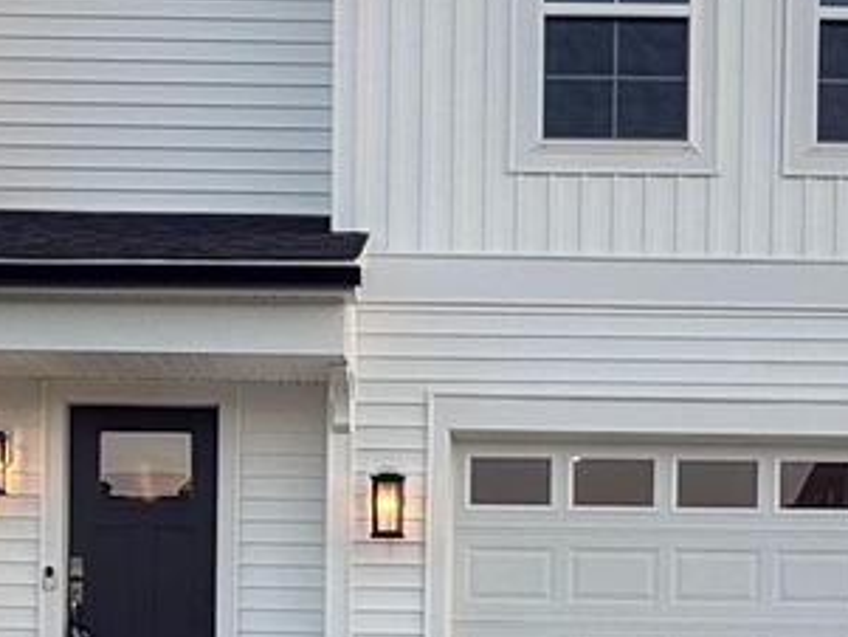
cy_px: 691
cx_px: 479
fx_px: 1642
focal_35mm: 67
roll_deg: -0.8
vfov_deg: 20.9
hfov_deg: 28.9
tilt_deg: -0.7
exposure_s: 1/163
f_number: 2.2
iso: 50
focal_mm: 2.22
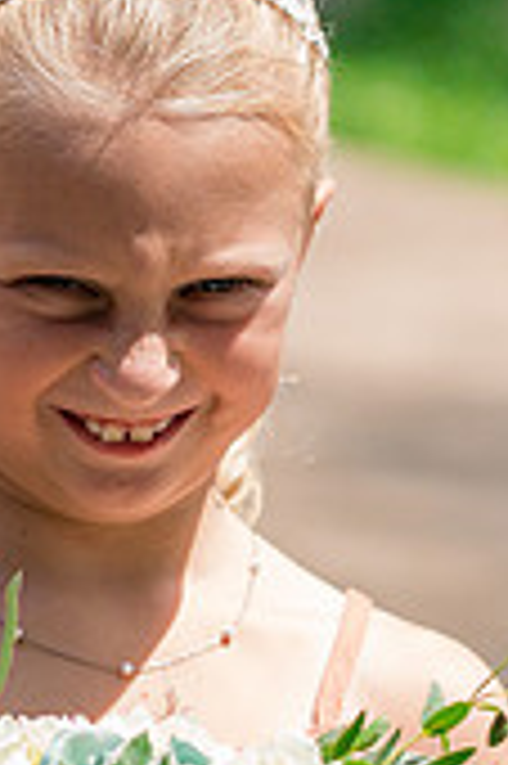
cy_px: 590
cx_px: 86
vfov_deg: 6.1
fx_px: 7168
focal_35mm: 338
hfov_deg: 4.1
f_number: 3.2
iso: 800
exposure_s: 1/3200
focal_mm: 85
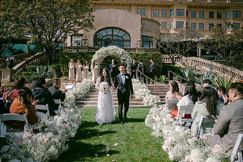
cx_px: 122
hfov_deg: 64.8
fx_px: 191
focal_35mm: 28
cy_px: 81
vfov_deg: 45.8
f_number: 2.8
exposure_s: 1/2500
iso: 100
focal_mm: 28
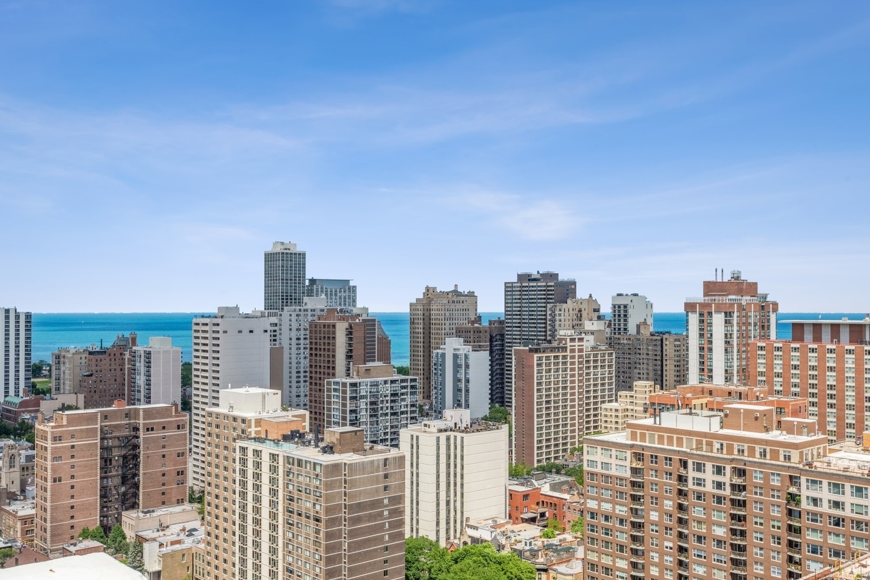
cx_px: 480
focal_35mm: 36
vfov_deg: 36.9
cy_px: 289
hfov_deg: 53.0
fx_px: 870
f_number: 8
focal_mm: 31
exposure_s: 1/1000
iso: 400
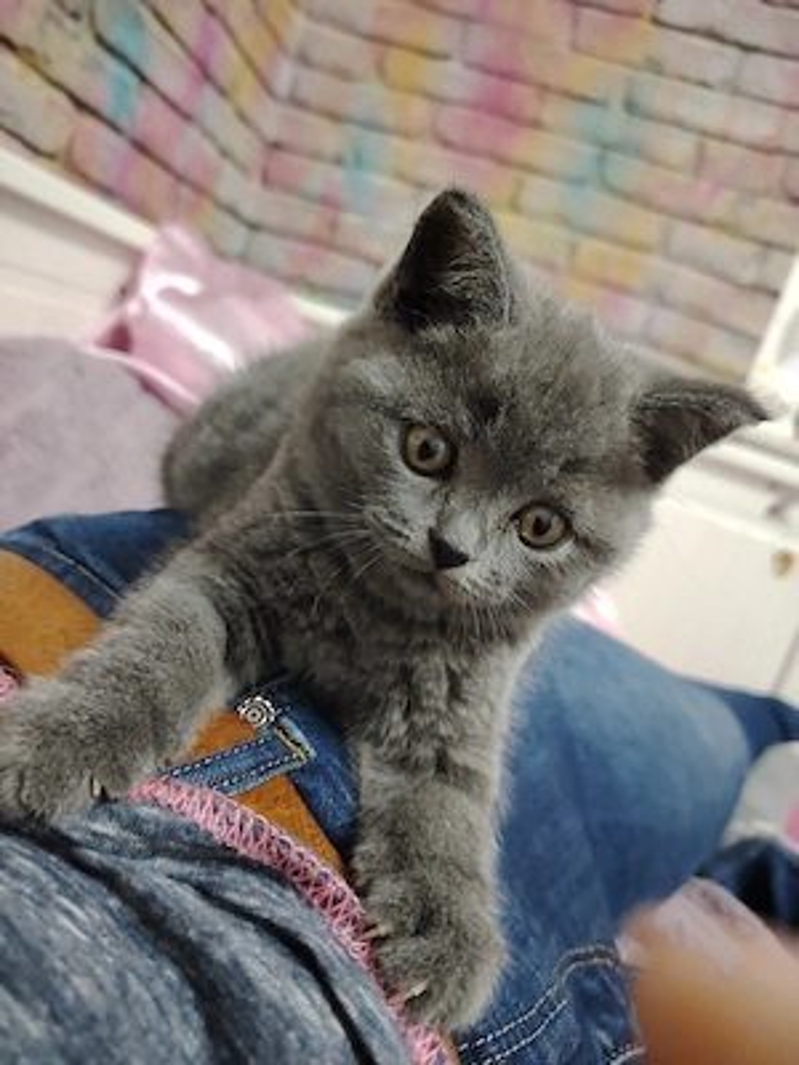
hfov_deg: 56.8
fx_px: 739
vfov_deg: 71.6
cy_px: 532
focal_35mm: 24
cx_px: 400
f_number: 1.75
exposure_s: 1/50
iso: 5953
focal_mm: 5.25
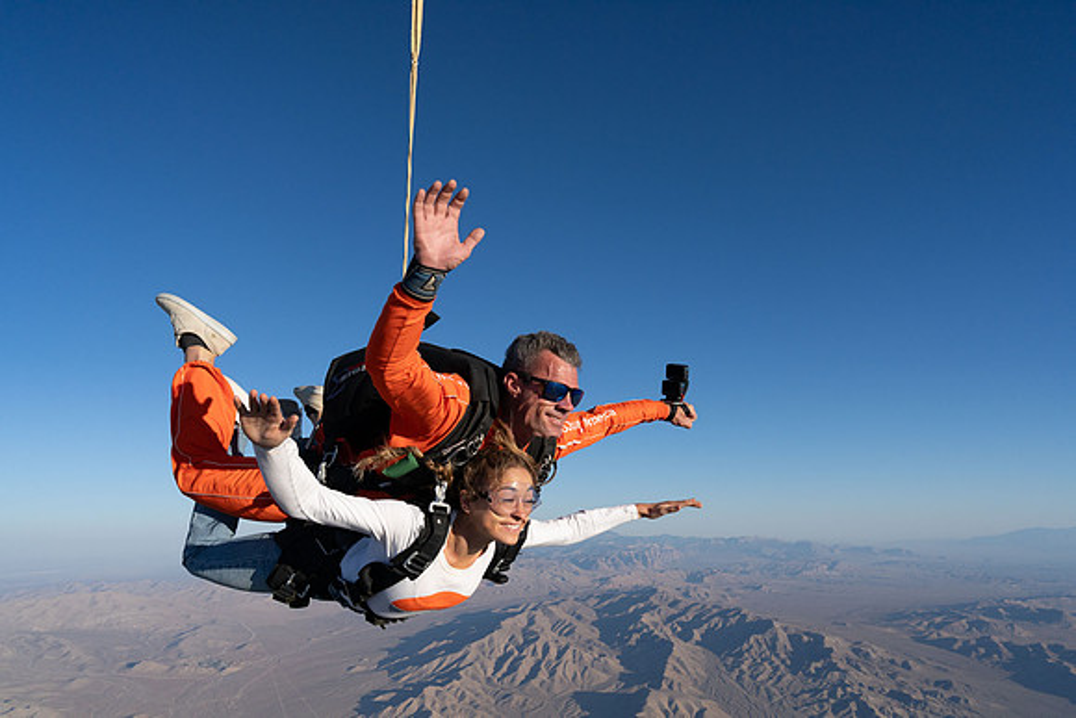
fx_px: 717
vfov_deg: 53.2
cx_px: 538
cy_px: 359
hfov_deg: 73.7
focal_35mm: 24
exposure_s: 1/2000
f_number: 9
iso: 800
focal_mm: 24
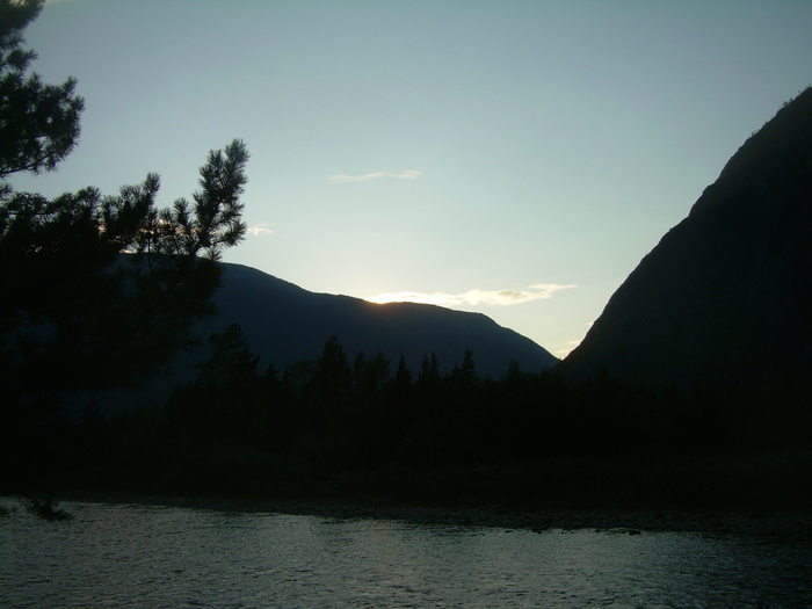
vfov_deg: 37.7
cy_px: 304
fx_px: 891
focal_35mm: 38
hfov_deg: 49.0
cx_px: 406
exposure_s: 1/546
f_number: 4.6
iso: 50
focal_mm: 6.3
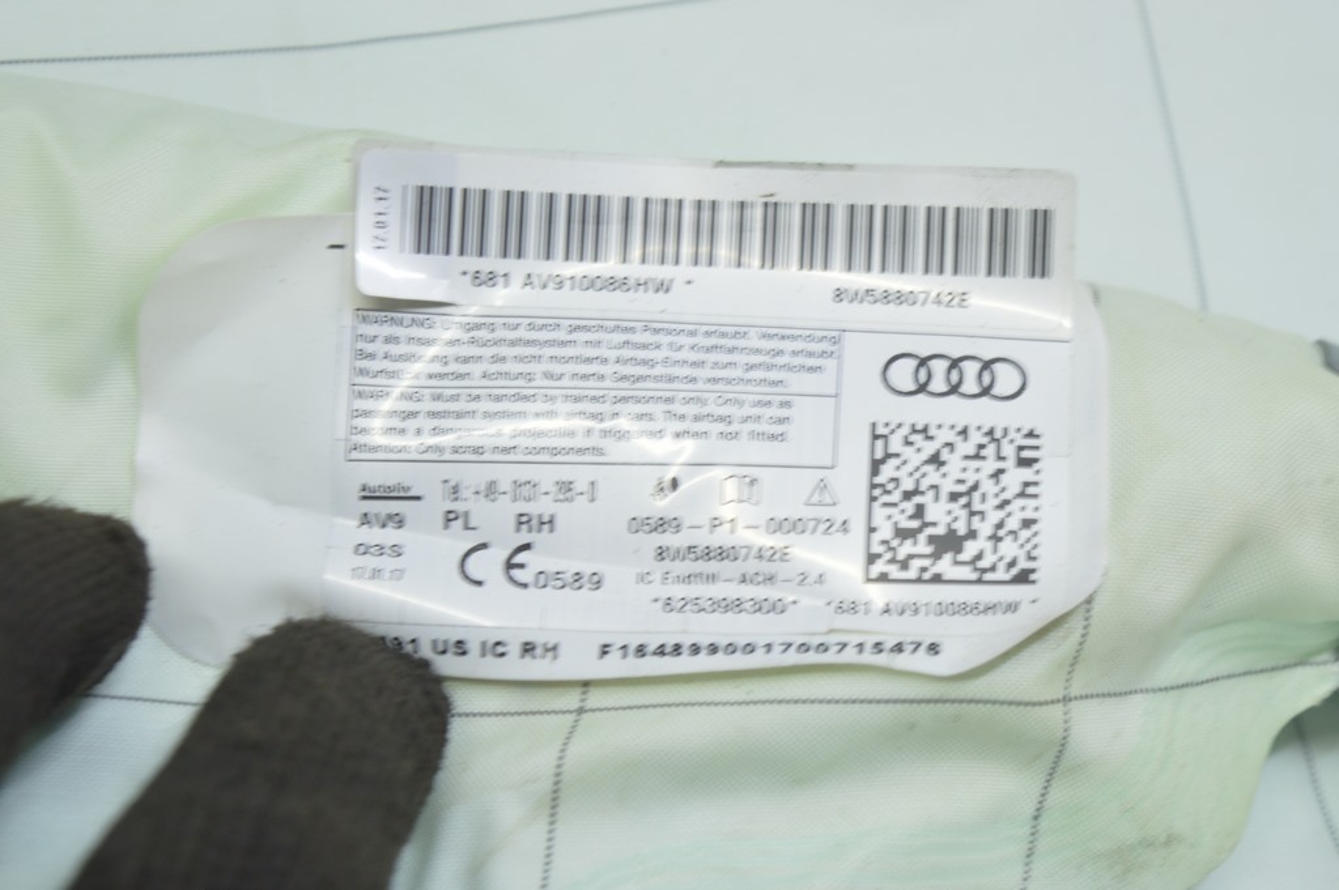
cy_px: 445
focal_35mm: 82
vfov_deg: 16.5
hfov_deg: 24.6
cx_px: 670
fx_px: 3066
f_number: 5.6
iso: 400
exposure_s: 1/20
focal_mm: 55
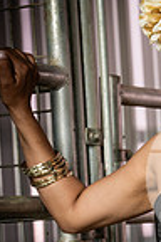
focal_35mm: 218
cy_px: 229
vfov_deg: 9.4
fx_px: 1462
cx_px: 221
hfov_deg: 6.2
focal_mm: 70
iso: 64
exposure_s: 1/160
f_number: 6.3
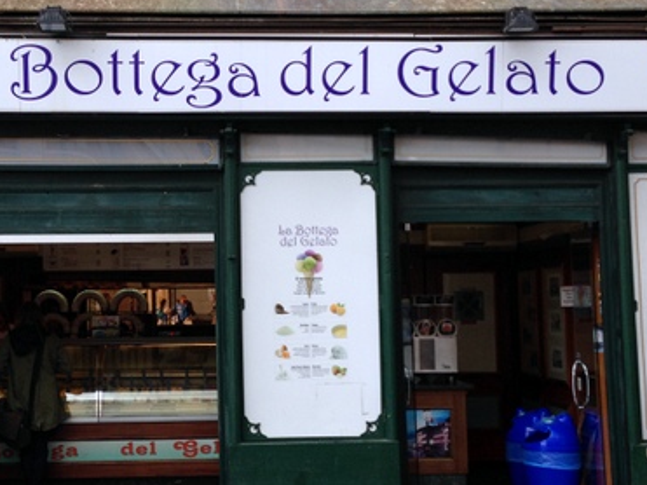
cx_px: 244
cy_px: 255
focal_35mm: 57
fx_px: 1065
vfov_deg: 25.6
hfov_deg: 33.6
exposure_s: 1/233
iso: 50
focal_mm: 4.12
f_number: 2.4
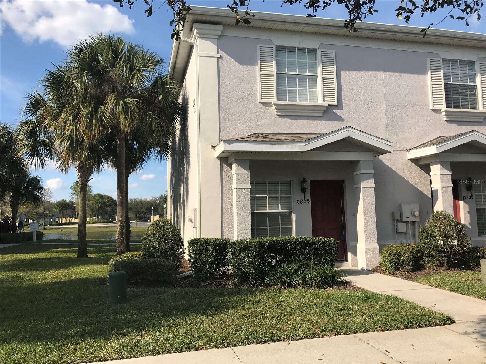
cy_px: 182
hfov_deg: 63.4
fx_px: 393
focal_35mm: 28
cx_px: 243
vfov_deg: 49.7
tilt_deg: +5.5
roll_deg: +0.5
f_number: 1.8
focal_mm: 3.99
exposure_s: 1/2283
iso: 20
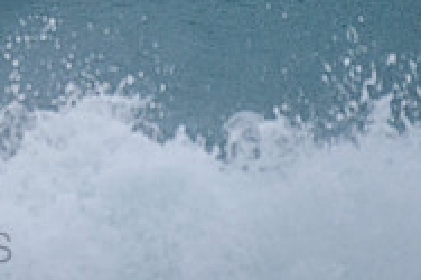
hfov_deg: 1.1
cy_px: -129
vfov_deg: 0.7
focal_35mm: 1891
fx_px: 22094
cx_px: -161
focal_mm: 500
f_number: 5.6
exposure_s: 1/2000
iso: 720
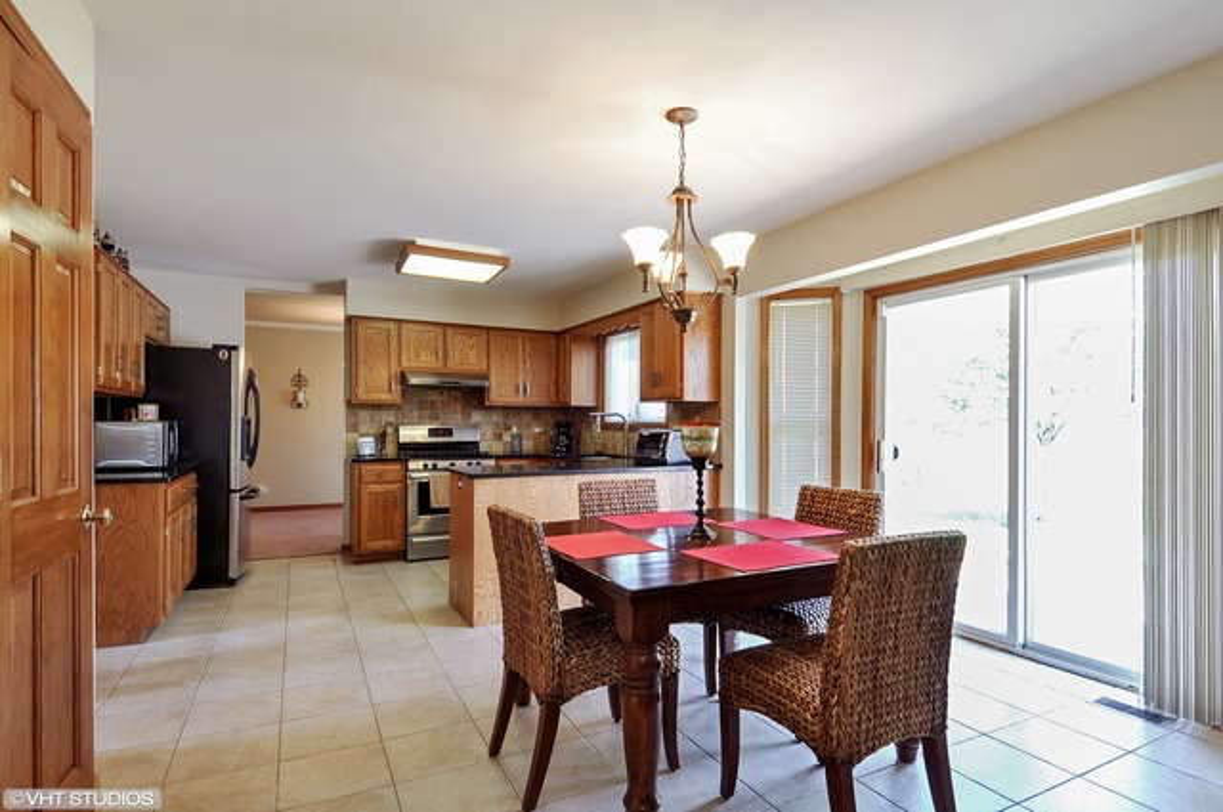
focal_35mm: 18
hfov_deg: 90.1
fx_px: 611
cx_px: 612
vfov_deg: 67.2
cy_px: 406
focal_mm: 12
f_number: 8
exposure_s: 1/3
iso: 100
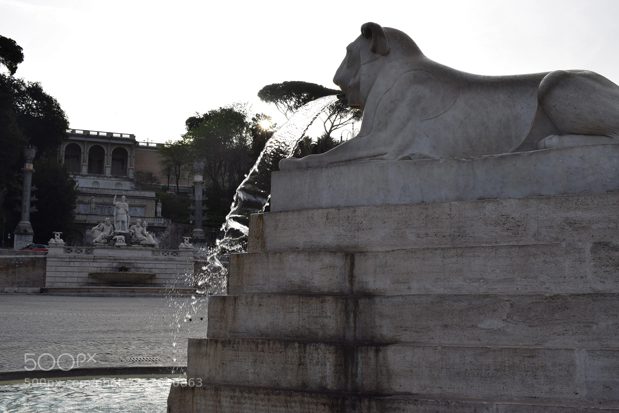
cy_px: 206
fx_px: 619
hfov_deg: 53.1
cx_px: 310
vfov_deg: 36.9
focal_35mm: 36
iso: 200
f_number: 10
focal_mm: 24
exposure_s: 1/400
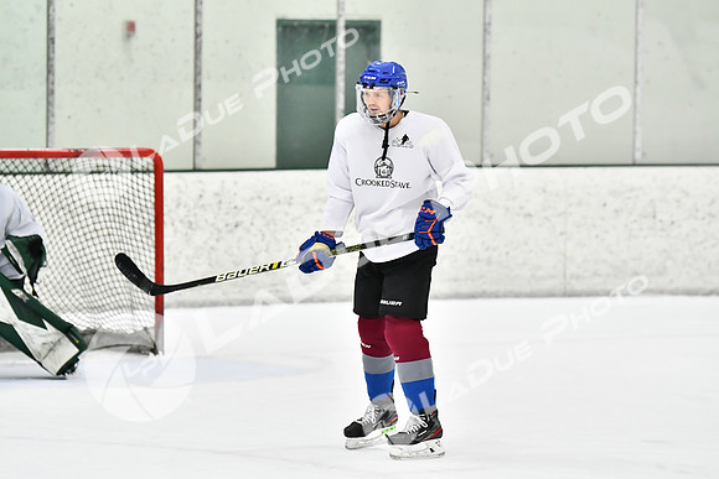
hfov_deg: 10.5
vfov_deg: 7.0
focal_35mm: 195
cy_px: 240
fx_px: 3895
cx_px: 360
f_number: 2.8
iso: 6400
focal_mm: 130
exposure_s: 1/1600
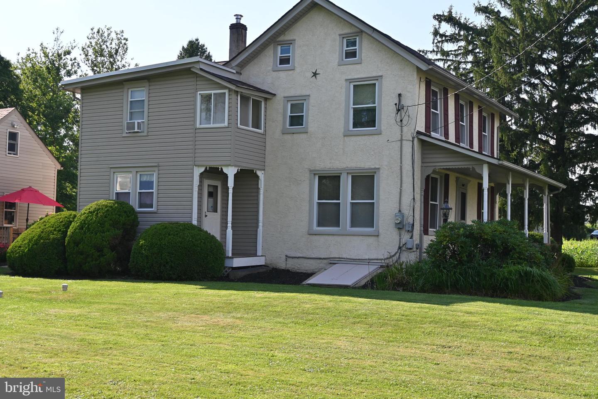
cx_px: 299
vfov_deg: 28.5
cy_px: 200
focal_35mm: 47
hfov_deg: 41.7
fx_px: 785
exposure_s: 1/250
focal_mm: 31.5
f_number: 5.6
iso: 140
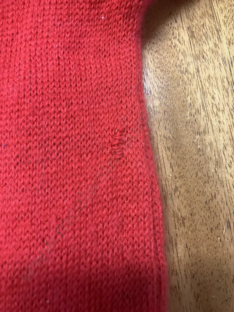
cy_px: 156
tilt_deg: -80.0
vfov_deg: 63.4
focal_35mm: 28
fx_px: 252
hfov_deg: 49.7
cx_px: 117
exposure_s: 1/50
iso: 250
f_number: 1.8
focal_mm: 3.99
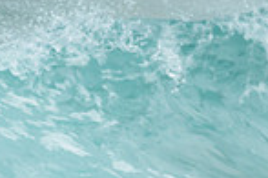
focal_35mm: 4313
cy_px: 254
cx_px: -87
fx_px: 32105
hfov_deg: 0.5
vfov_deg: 0.3
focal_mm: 800
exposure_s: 1/2000
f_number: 6.3
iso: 320
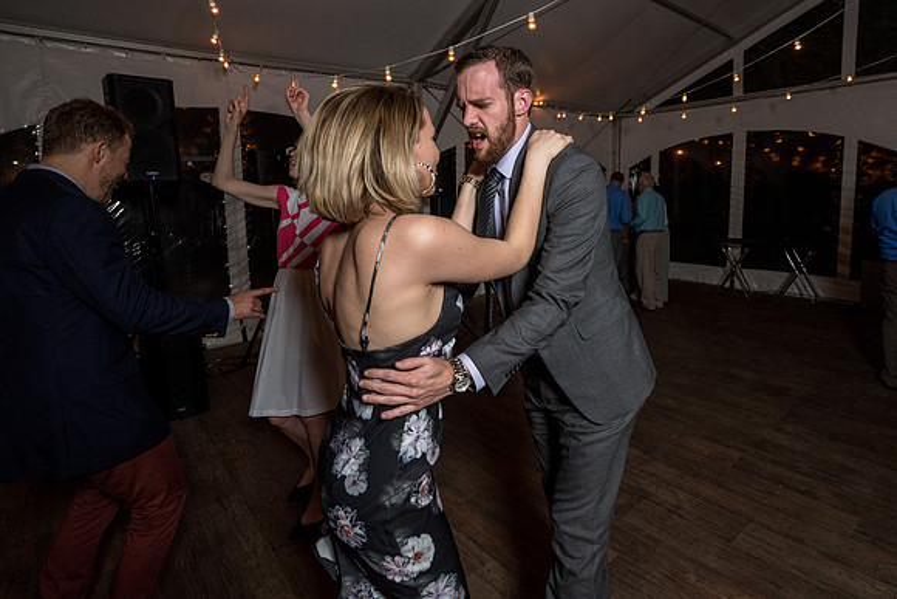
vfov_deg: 65.2
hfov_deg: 87.9
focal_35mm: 19
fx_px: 464
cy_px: 250
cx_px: 481
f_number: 5.6
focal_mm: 16
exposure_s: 1/200
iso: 2000
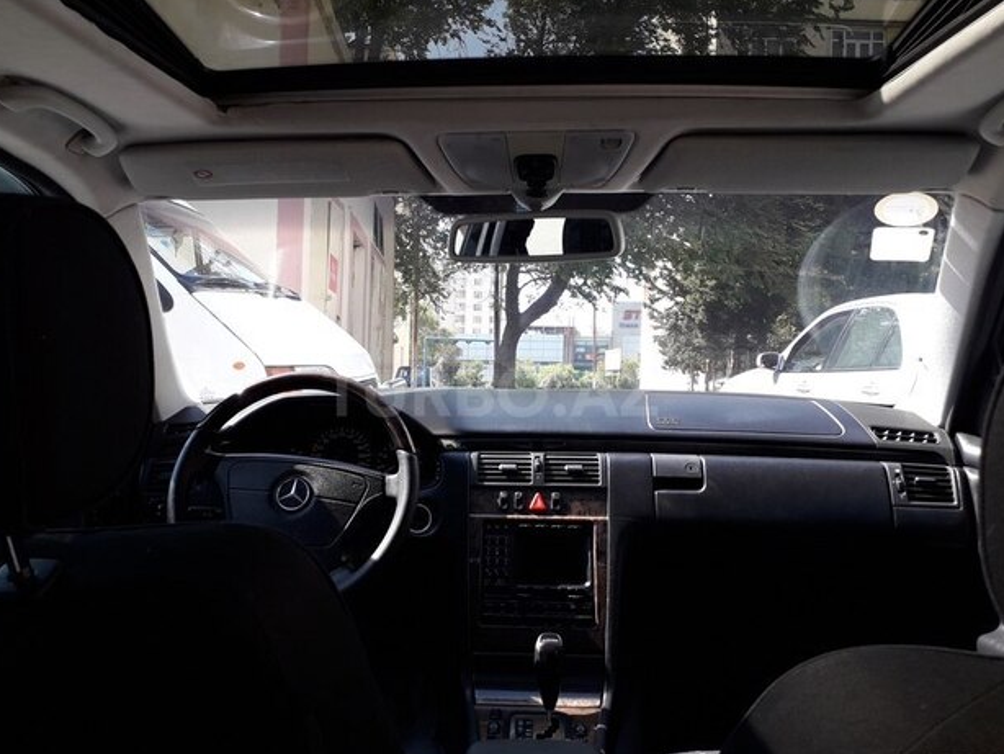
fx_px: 841
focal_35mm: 29
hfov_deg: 61.6
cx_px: 491
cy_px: 392
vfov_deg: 48.2
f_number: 1.9
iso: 40
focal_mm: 3.6
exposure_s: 1/255
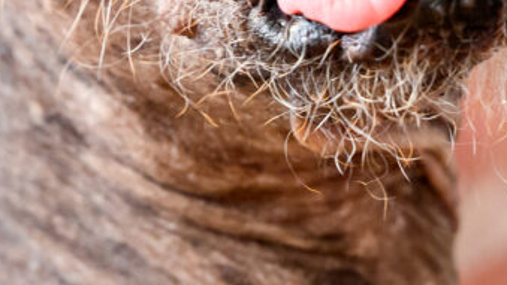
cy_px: -246
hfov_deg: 3.4
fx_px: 8419
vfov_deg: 1.9
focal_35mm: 626
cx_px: 357
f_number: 4.8
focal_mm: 135
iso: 3200
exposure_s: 1/1500
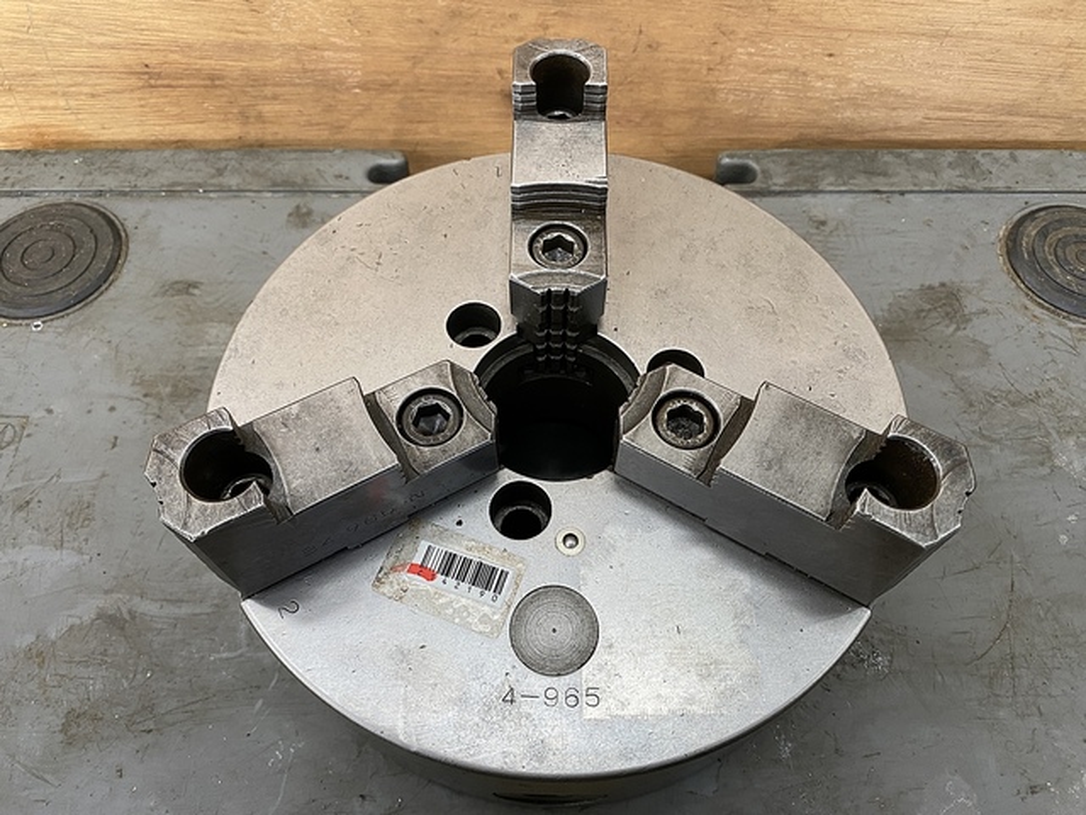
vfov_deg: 53.1
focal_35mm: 26
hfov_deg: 67.3
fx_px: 816
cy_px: 408
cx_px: 543
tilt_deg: -60.8
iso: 160
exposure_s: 1/60
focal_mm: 4.25
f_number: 1.8
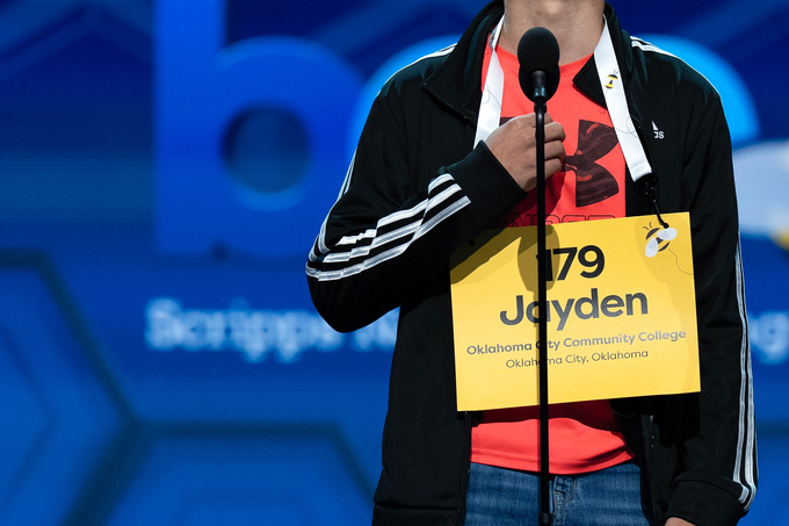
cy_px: 174
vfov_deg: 4.6
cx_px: 564
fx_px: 6595
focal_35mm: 301
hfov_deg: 6.8
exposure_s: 1/400
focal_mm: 200
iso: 1600
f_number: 3.5
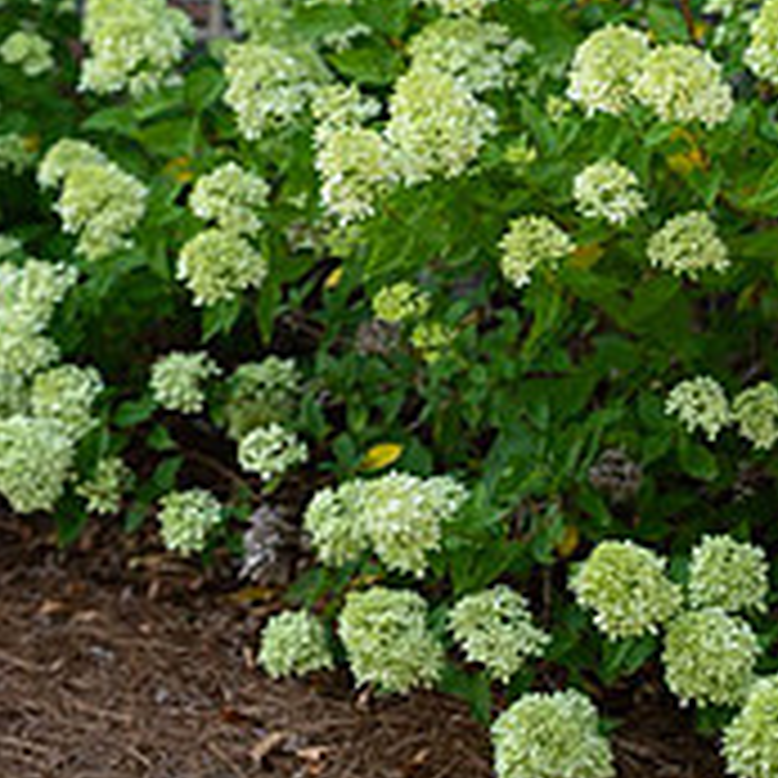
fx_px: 3763
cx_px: -148
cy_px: -56
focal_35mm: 148
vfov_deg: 11.6
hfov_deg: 11.6
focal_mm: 52
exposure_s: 1/400
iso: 80
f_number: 2
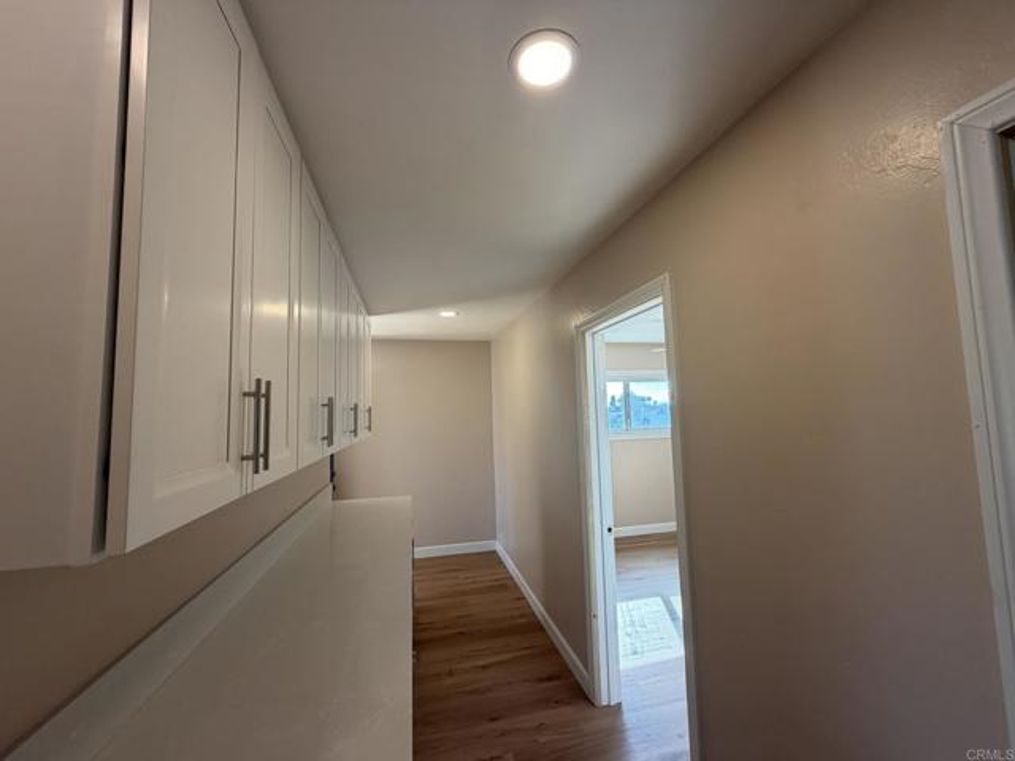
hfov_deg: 102.1
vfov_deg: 85.7
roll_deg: +1.7
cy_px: 380
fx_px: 411
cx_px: 508
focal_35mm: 14
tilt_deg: +4.1
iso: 125
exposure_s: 1/121
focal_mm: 2.22
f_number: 2.2
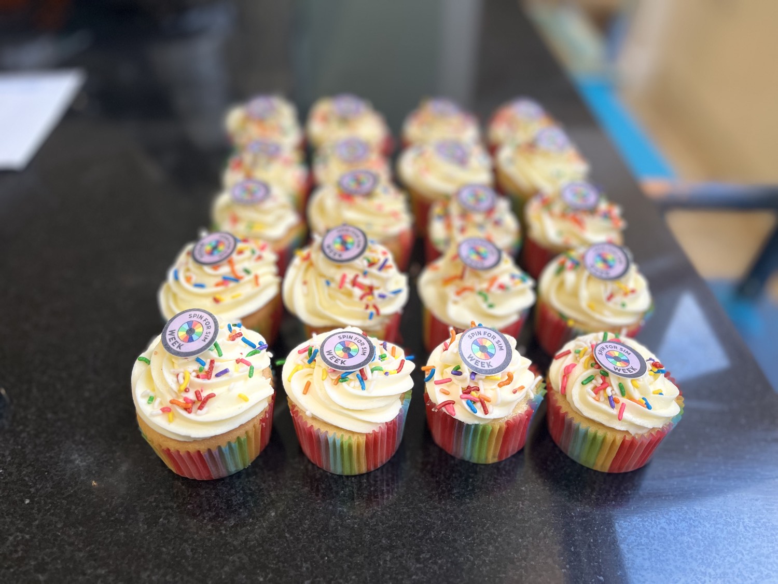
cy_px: 292
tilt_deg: -41.4
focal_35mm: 26
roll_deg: -1.3
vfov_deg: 53.1
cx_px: 389
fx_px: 584
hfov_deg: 67.3
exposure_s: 1/50
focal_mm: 5.1
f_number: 1.6
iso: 160
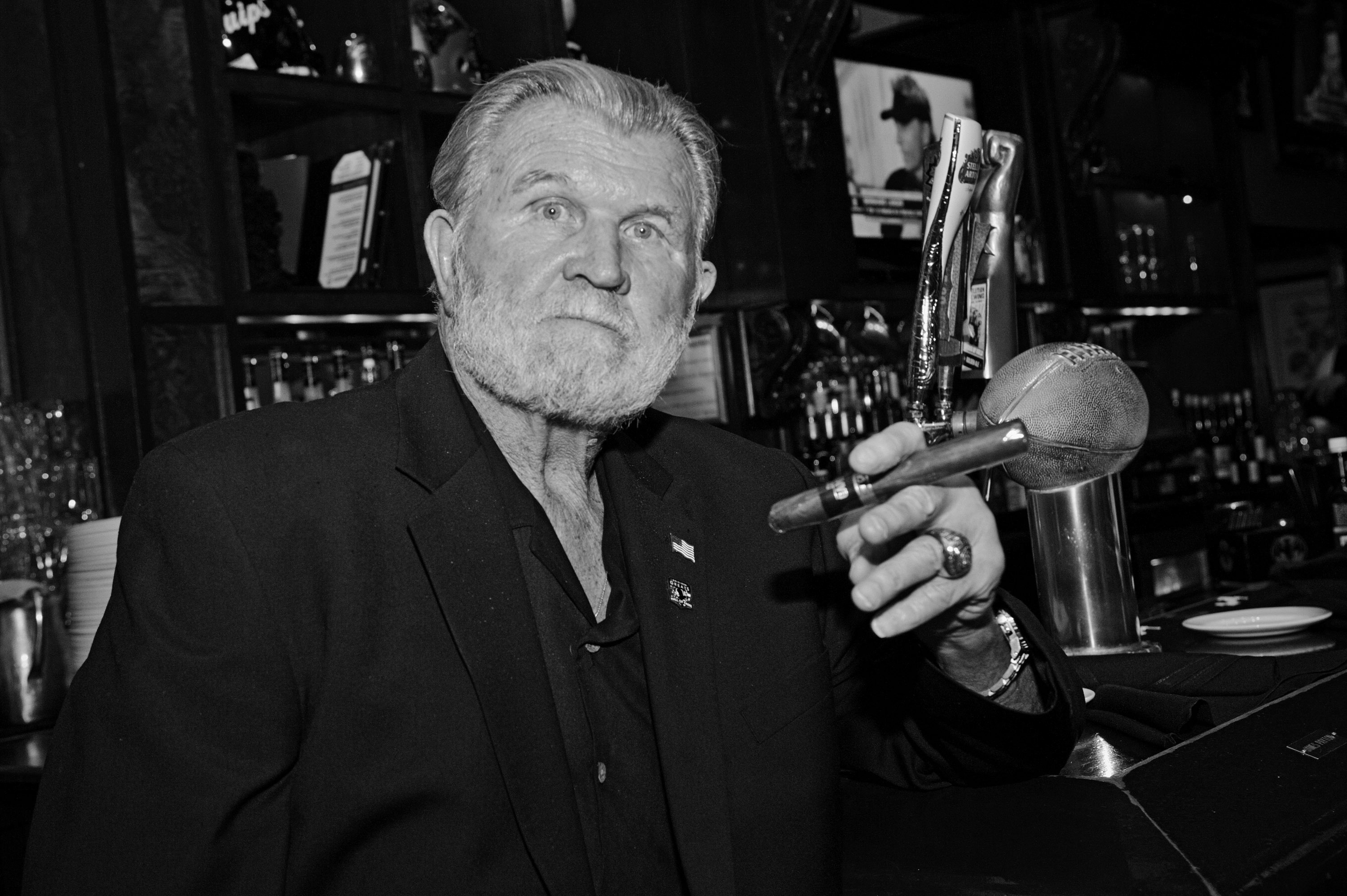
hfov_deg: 41.1
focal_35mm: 48
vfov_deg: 28.0
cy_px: 448
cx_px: 674
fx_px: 1795
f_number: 8
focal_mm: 48
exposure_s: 1/100
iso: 800
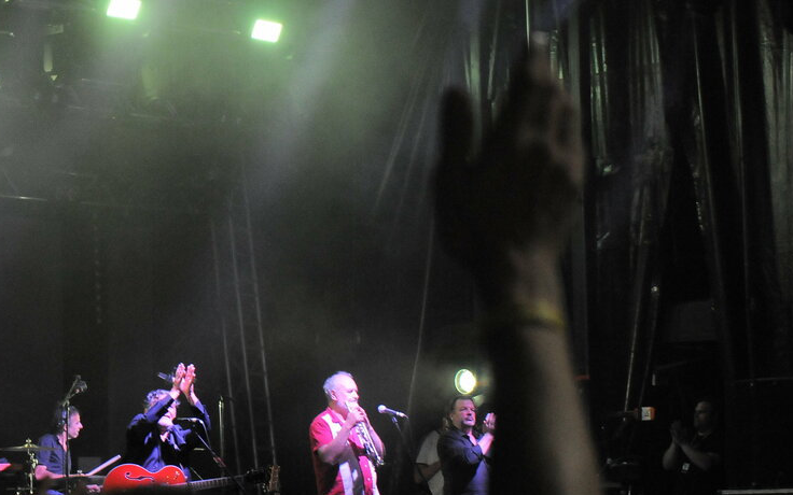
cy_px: 377
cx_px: 388
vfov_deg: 10.3
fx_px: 2745
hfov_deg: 16.4
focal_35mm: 127
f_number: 4.5
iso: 1800
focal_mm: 50
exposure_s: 1/125
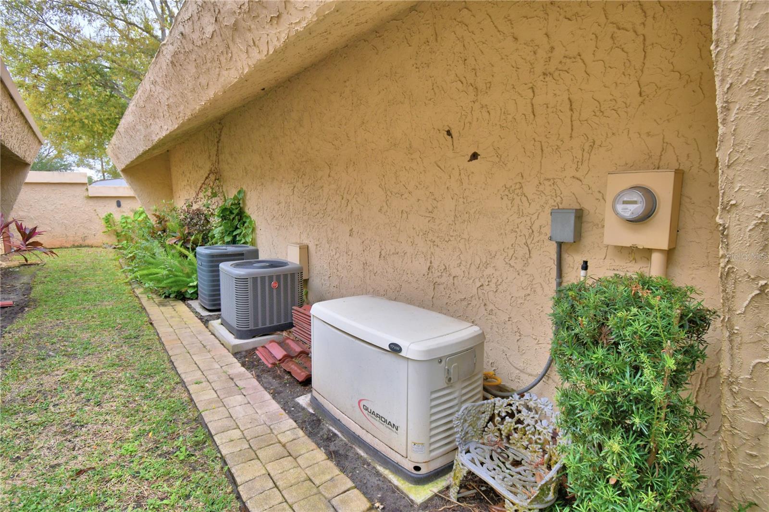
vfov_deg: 67.4
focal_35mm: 18
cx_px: 384
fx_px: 384
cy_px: 256
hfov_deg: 90.0
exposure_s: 1/320
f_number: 4.8
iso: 200
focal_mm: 12
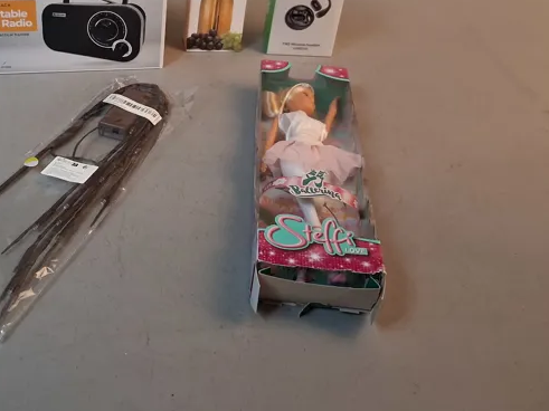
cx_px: 150
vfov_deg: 32.1
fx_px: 698
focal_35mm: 44
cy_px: 92
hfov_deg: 41.9
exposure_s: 1/100
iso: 400
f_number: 1.8
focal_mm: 4
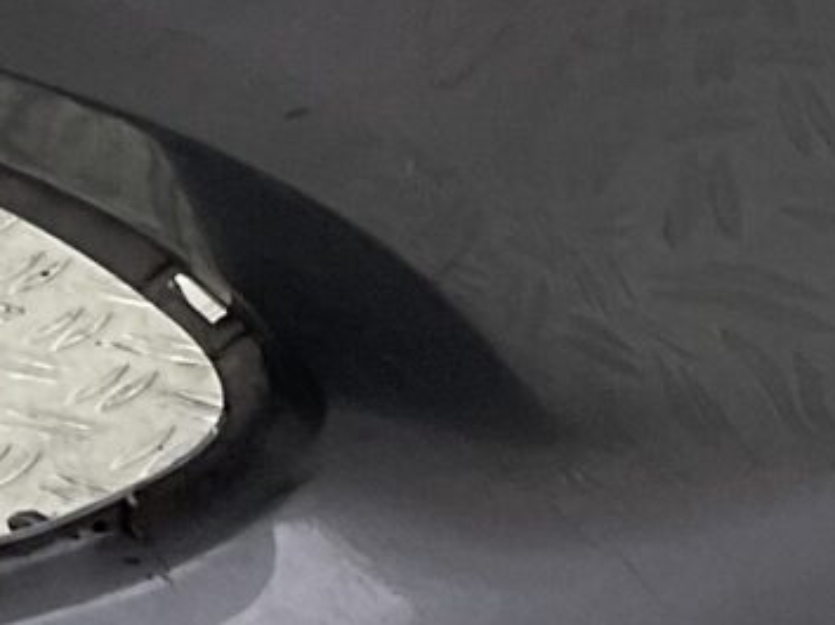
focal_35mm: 210
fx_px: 5062
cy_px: -840
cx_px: -170
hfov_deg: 9.3
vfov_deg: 6.7
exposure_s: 1/120
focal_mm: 3
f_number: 1.8
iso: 25
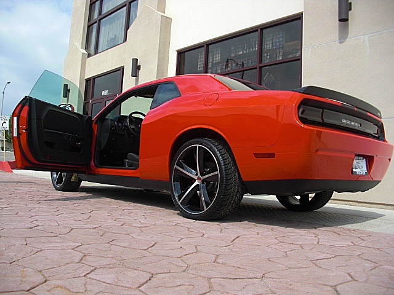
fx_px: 410
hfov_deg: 51.4
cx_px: 197
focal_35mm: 36
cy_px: 148
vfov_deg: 39.7
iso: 50
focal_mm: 6.3
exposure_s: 1/1000
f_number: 2.8
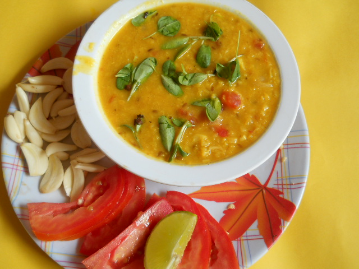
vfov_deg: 35.1
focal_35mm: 41
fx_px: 425
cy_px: 134
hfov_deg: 45.8
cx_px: 180
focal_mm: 6.72
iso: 125
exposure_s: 1/30
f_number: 3.1
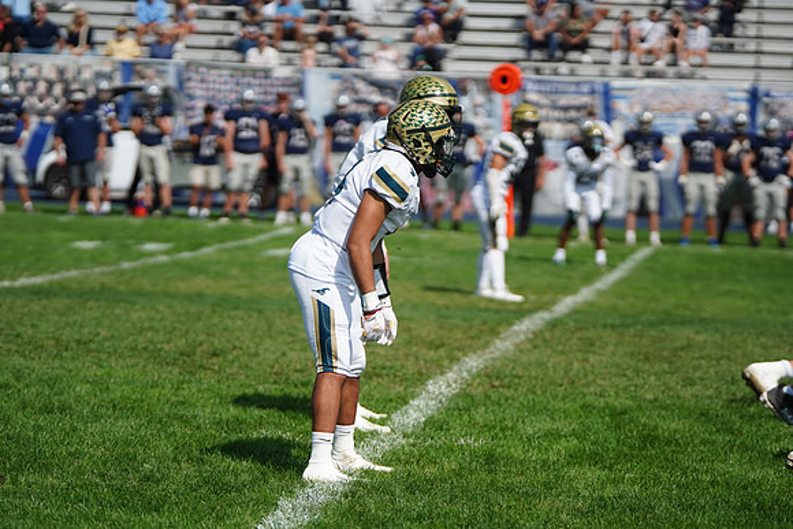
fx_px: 4098
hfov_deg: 11.1
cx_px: 396
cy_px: 264
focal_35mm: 186
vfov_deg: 7.4
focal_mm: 186
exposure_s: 1/8000
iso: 400
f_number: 2.8
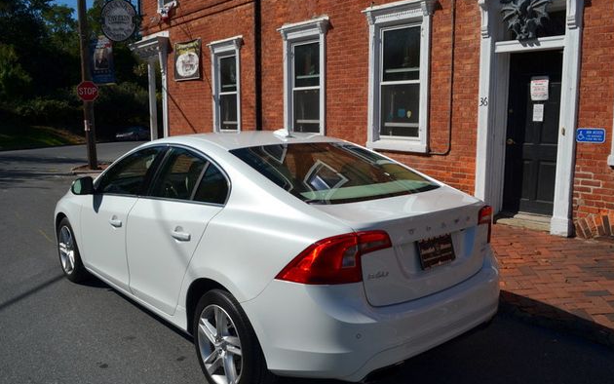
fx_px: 519
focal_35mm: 31
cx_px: 311
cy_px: 192
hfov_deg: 61.2
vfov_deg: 40.6
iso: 100
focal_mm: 20
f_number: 10
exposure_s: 1/400
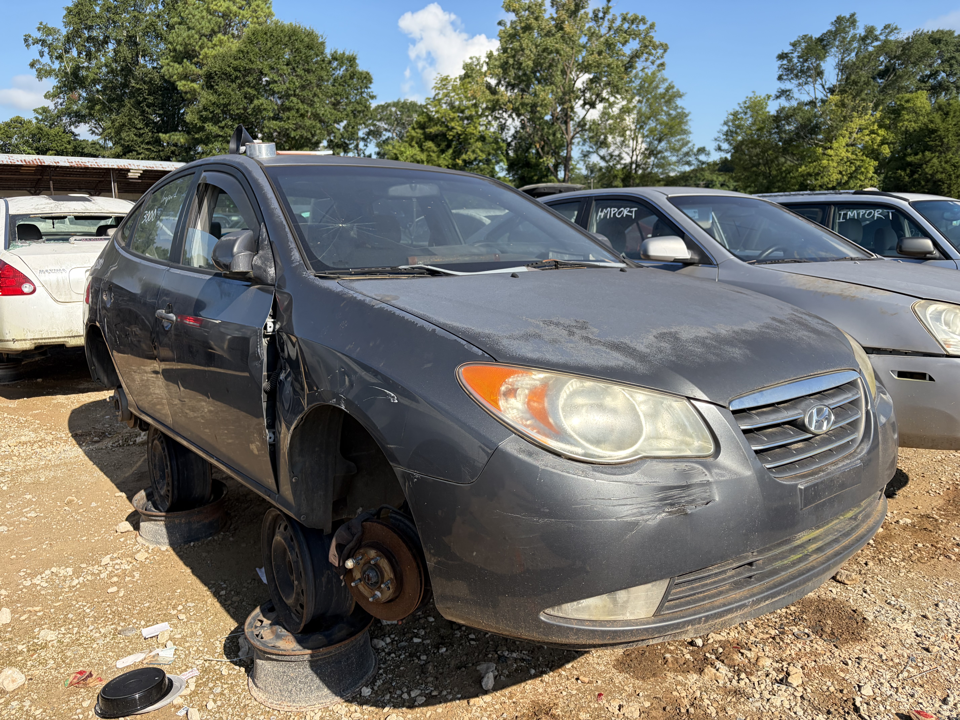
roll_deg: -0.1
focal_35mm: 26
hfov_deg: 67.3
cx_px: 480
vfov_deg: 53.1
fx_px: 721
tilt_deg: -10.7
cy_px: 360
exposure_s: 1/3279
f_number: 1.6
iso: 64
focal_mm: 5.96
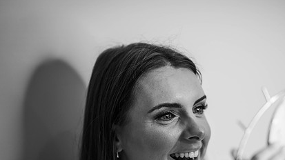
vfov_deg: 9.7
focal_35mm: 125
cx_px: 199
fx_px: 944
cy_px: 118
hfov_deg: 17.1
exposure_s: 1/200
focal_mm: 85
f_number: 2
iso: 125
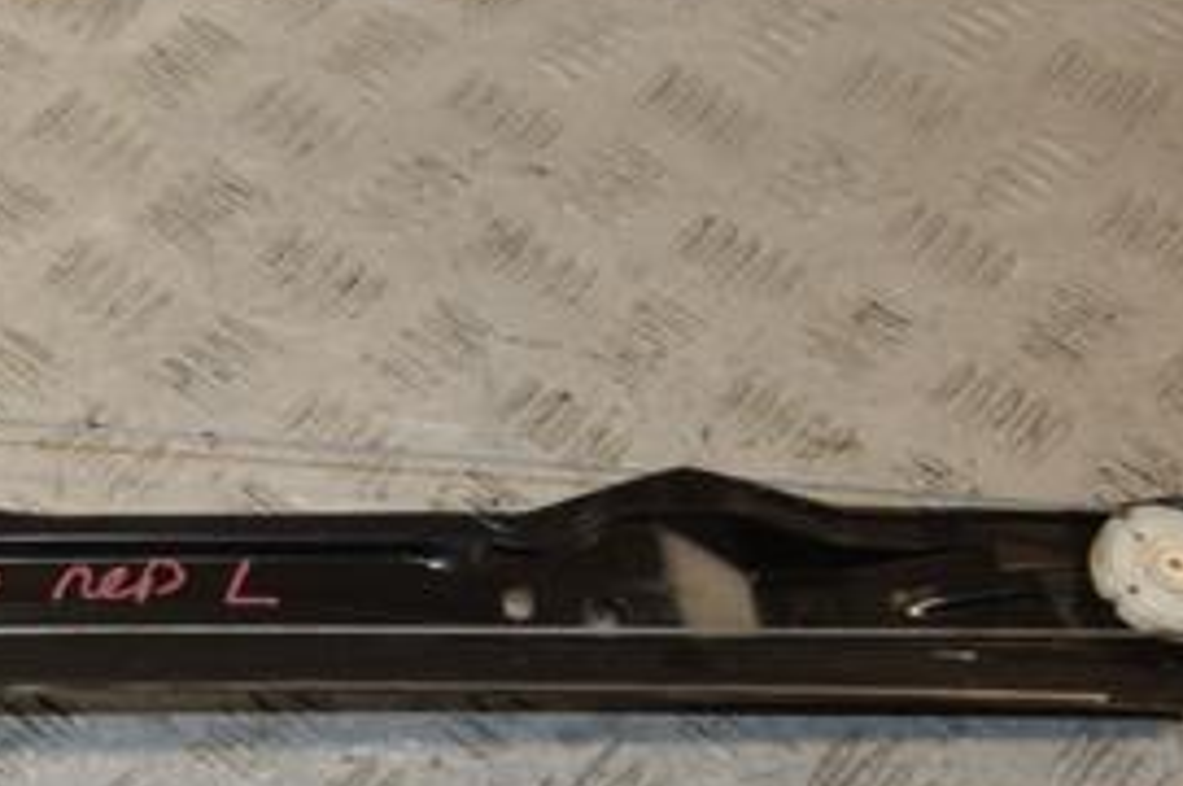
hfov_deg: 23.5
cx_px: 22
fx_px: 2728
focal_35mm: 83
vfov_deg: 16.4
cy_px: 528
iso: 800
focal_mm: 25
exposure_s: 1/200
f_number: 7.1
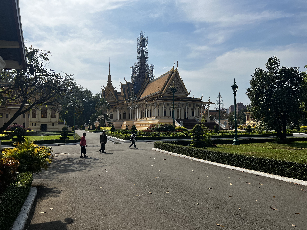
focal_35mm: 26
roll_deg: +0.5
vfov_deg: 53.1
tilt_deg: +3.0
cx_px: 154
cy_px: 115
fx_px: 231
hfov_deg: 67.3
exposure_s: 1/8000
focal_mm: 5.7
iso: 50
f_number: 1.5
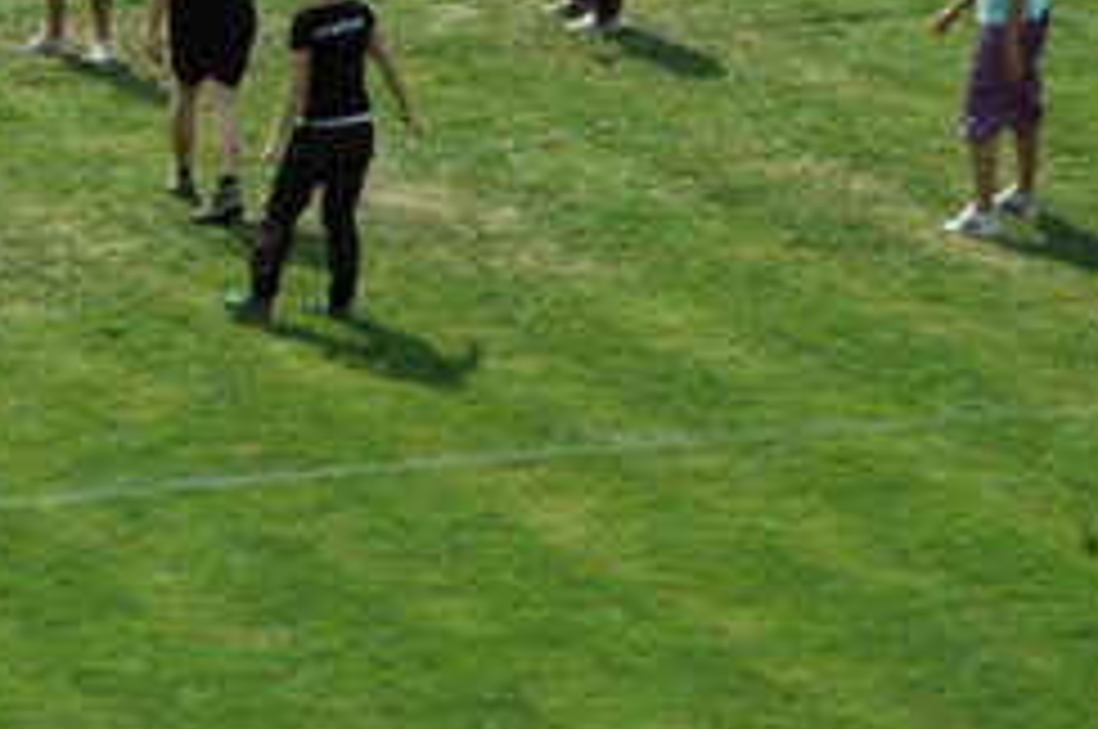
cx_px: -171
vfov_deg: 5.0
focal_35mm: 275
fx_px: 8376
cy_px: -223
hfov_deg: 7.4
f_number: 16
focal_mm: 70
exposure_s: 1/1000
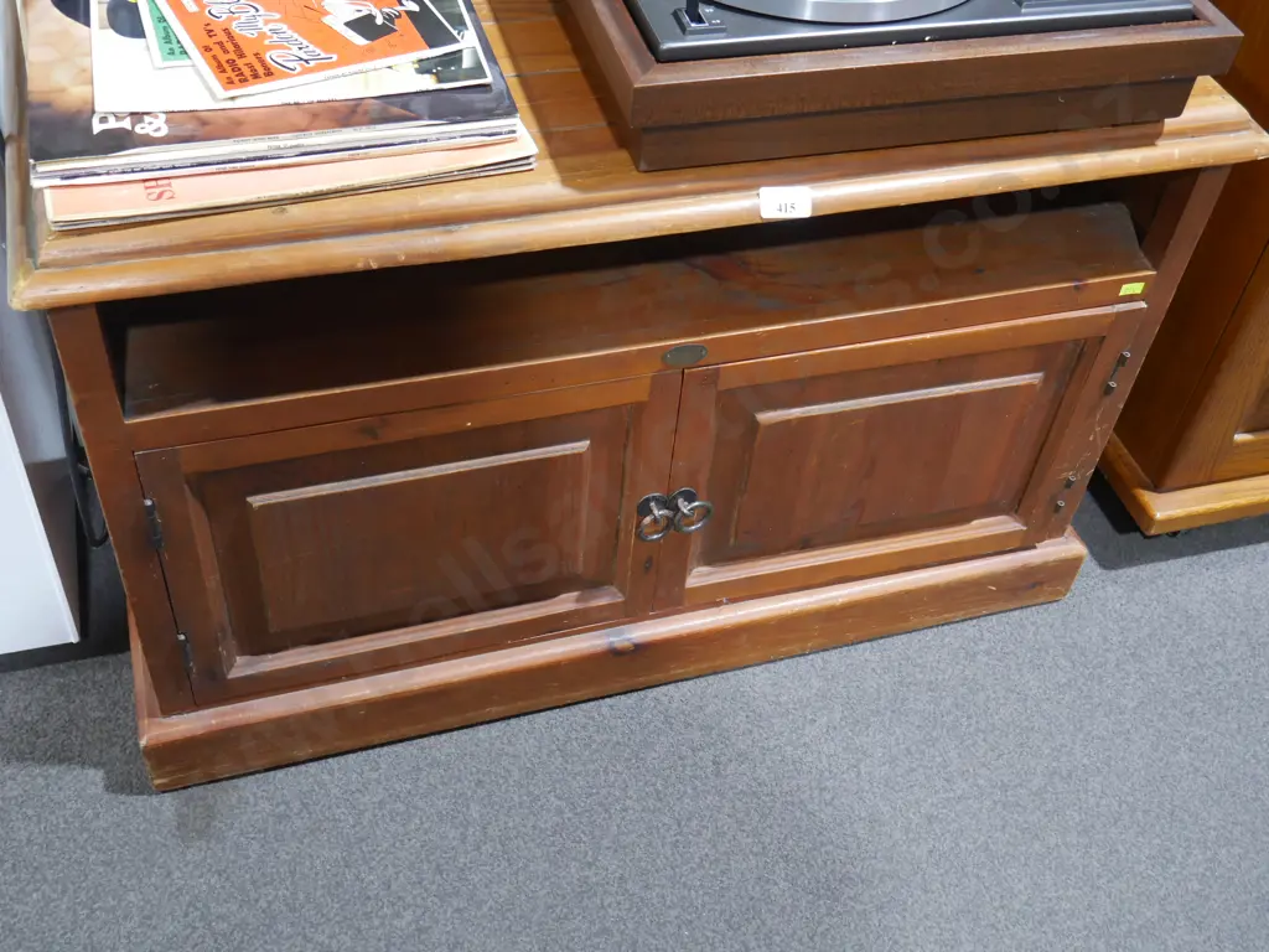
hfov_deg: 46.8
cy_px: 476
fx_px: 1466
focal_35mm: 40
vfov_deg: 36.0
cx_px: 634
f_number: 4.4
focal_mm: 20
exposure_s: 1/60
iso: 1000
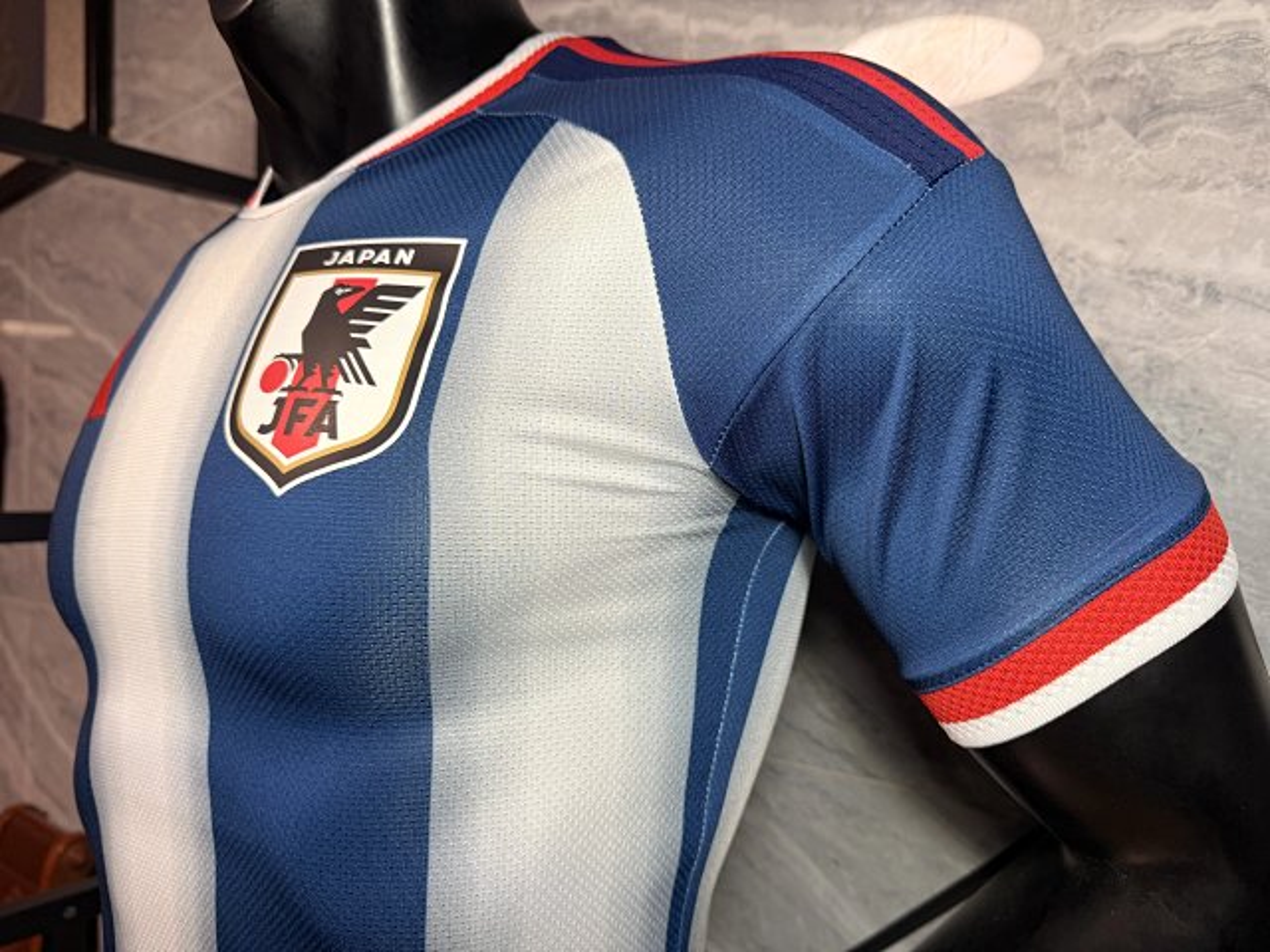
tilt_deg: +0.9
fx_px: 881
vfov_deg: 56.8
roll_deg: +0.2
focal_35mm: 24
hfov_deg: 71.6
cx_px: 635
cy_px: 476
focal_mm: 6.76
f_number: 1.78
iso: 125
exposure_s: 1/100
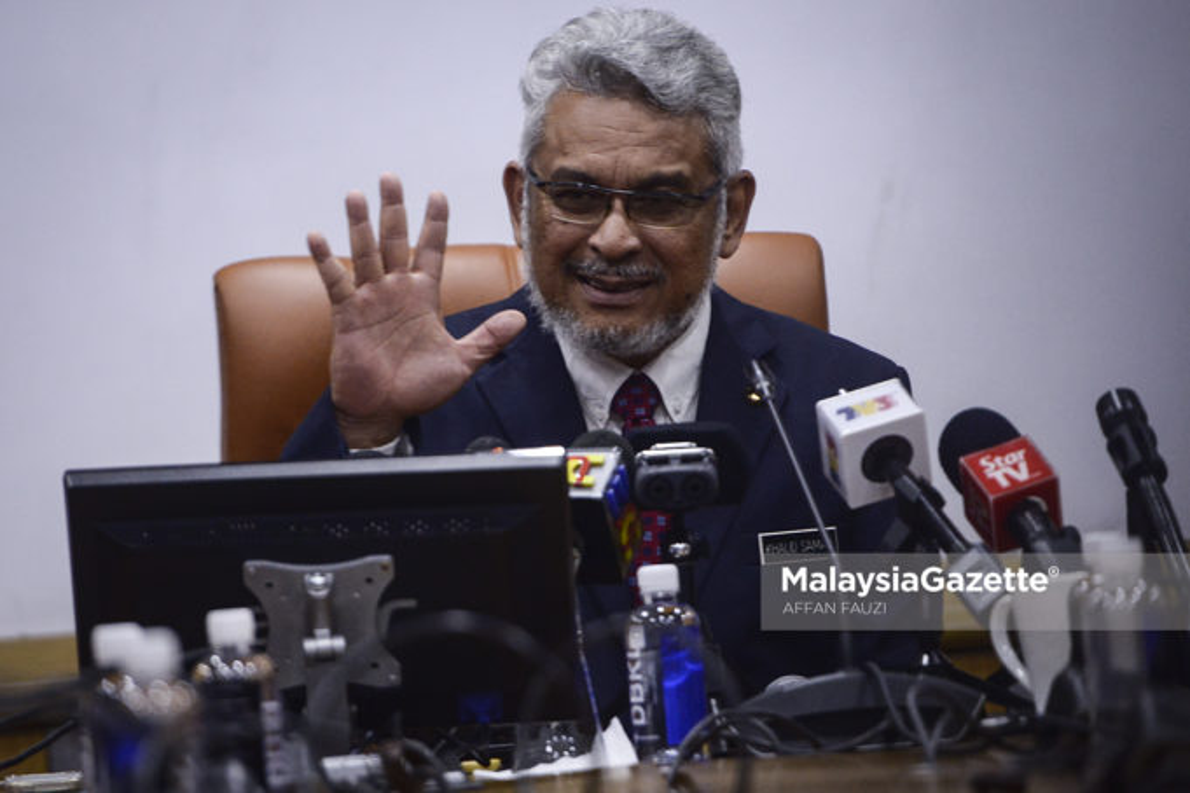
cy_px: 396
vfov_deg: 6.9
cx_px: 595
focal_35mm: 200
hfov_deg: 10.3
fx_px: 6611
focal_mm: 200
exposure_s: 1/200
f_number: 2.8
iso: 1600
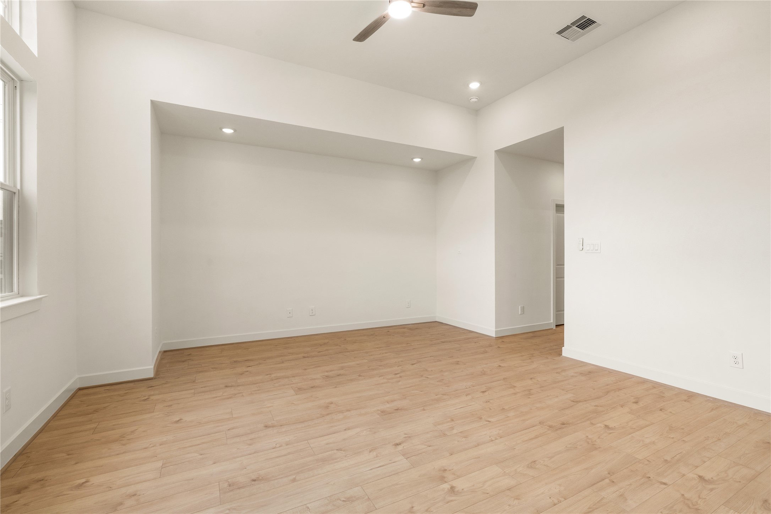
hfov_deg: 96.7
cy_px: 257
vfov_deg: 73.7
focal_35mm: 16
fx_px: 343
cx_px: 386
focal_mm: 16
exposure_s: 1/8
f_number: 9
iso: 200
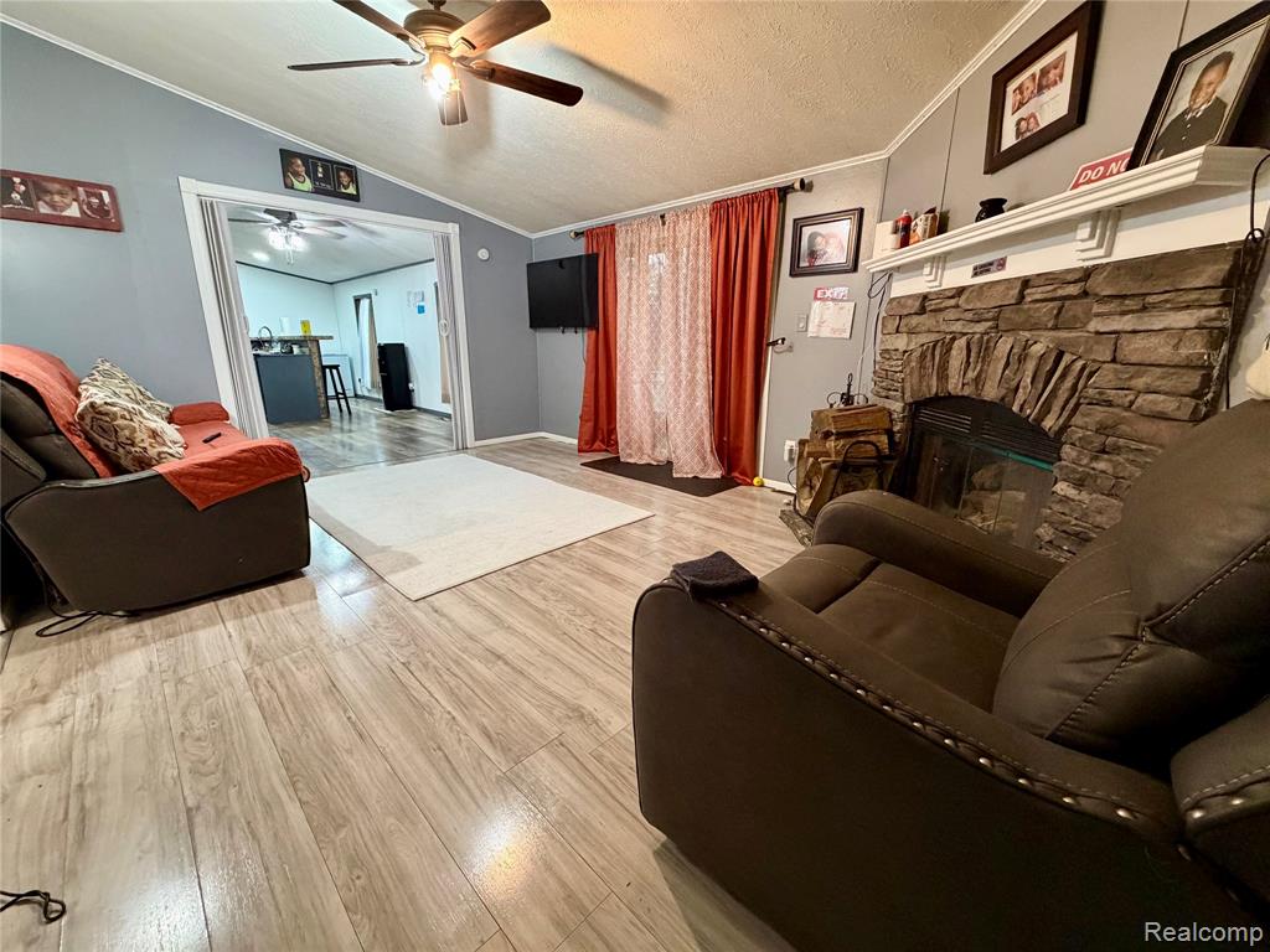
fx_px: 514
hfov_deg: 102.1
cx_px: 635
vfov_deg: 85.7
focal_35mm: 14
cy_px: 476
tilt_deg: -14.9
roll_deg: +0.0
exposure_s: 1/60
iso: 500
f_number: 2.2
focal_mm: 2.22
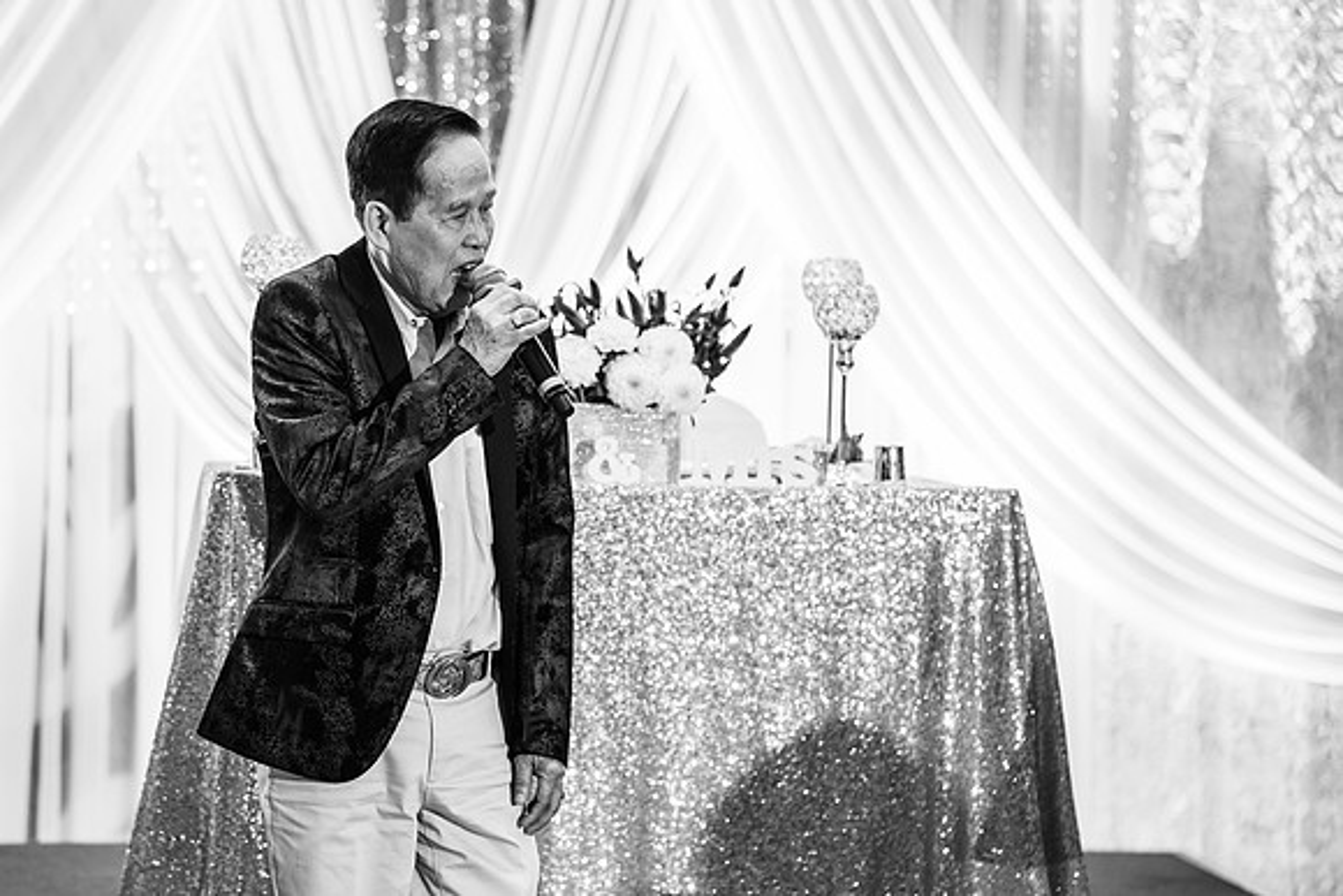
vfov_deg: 12.9
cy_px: 483
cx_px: 504
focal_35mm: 106
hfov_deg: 19.2
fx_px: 3961
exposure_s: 1/160
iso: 1000
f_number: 2
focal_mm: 85
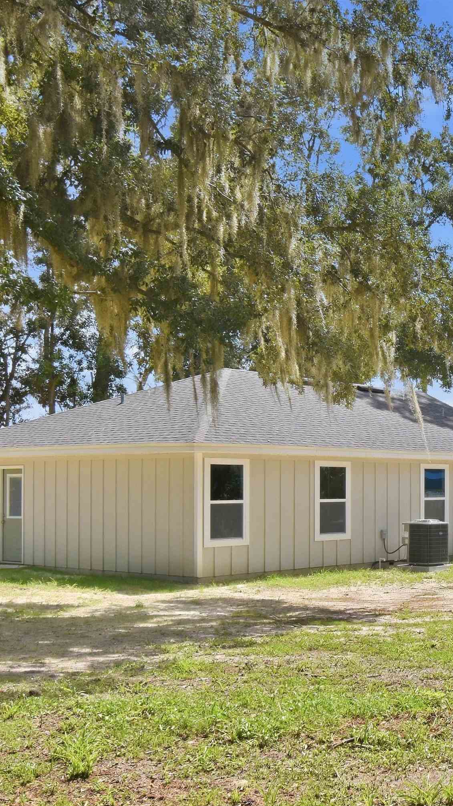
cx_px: 500
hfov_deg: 23.4
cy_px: 410
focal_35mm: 48
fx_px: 1025
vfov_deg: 42.9
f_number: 10
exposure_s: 1/400
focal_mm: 20
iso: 400
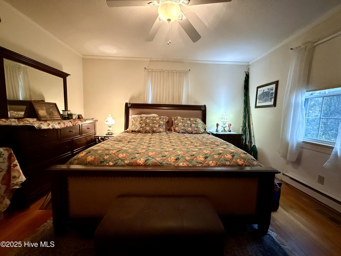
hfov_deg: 102.1
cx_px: 170
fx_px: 138
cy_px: 128
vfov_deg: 85.7
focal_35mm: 14
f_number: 2.2
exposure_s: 1/60
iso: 1000
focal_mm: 2.22
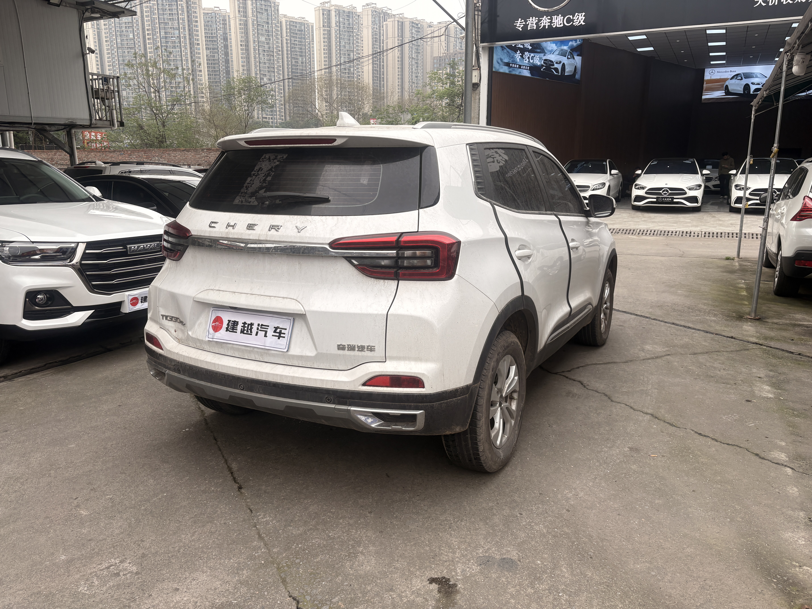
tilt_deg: -12.5
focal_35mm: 26
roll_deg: +0.6
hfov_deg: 67.3
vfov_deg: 53.1
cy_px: 304
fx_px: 610
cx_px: 406
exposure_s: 1/933
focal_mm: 5.96
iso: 50
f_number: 1.6
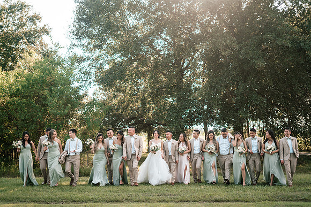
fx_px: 435
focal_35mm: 50
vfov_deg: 26.9
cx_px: 155
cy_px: 103
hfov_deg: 39.4
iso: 250
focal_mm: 50
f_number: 1.8
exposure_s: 1/2000
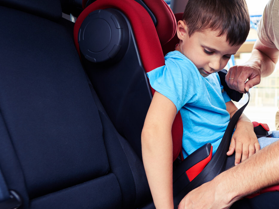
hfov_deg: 46.3
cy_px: 79
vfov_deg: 37.5
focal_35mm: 38
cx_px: 225
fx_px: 306
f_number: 3.5
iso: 400
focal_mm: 20
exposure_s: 1/400
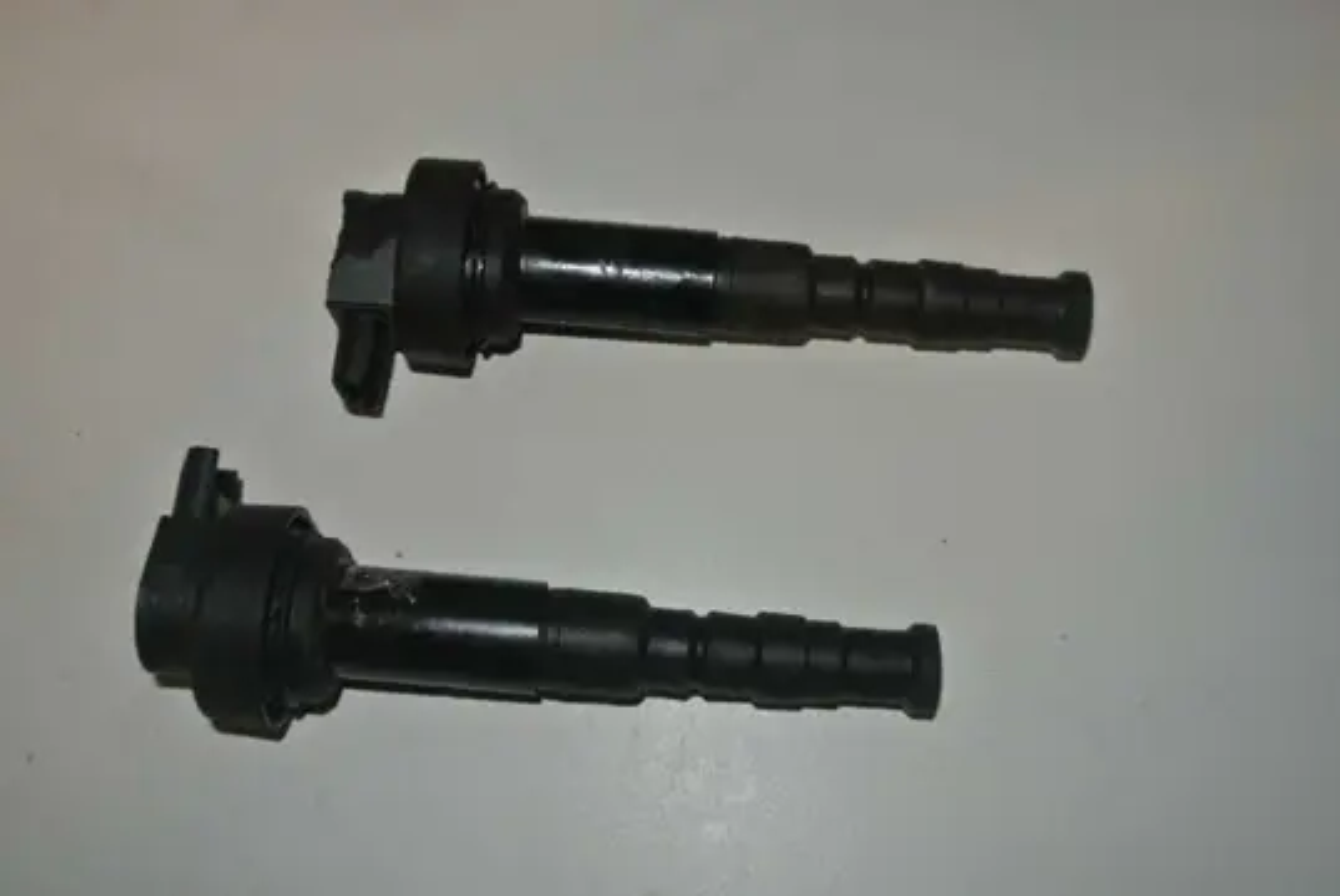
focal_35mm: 36
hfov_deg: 53.1
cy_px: 448
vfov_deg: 37.0
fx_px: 1341
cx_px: 670
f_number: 4
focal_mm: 13.6
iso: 200
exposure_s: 1/60
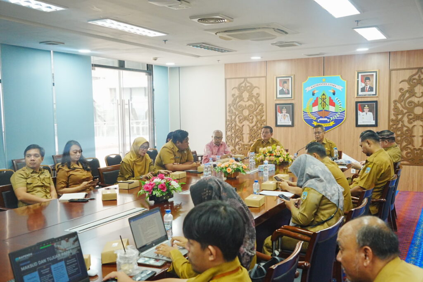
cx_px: 212
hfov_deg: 54.4
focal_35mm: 35
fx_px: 411
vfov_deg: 37.9
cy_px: 141
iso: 5000
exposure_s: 1/160
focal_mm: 35
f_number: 6.3
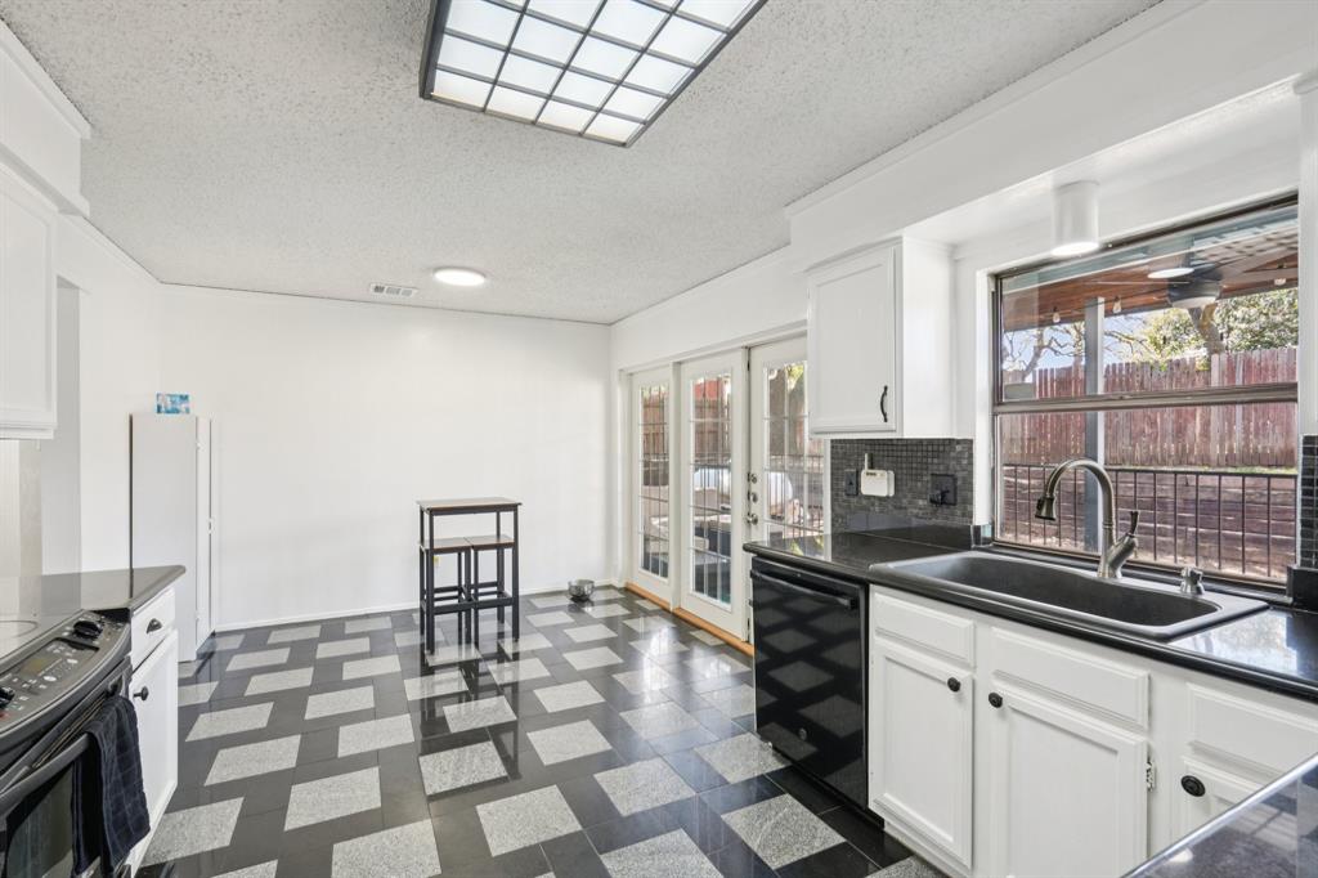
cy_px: 439
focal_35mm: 16
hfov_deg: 96.8
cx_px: 659
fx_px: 586
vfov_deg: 73.7
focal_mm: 16
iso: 400
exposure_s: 1/20
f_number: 8
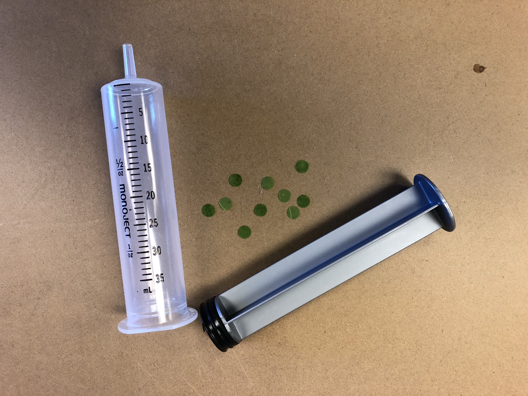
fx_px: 427
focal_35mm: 28
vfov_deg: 49.7
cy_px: 198
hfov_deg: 63.4
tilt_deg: -87.9
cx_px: 264
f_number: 1.8
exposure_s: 1/30
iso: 40
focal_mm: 3.99
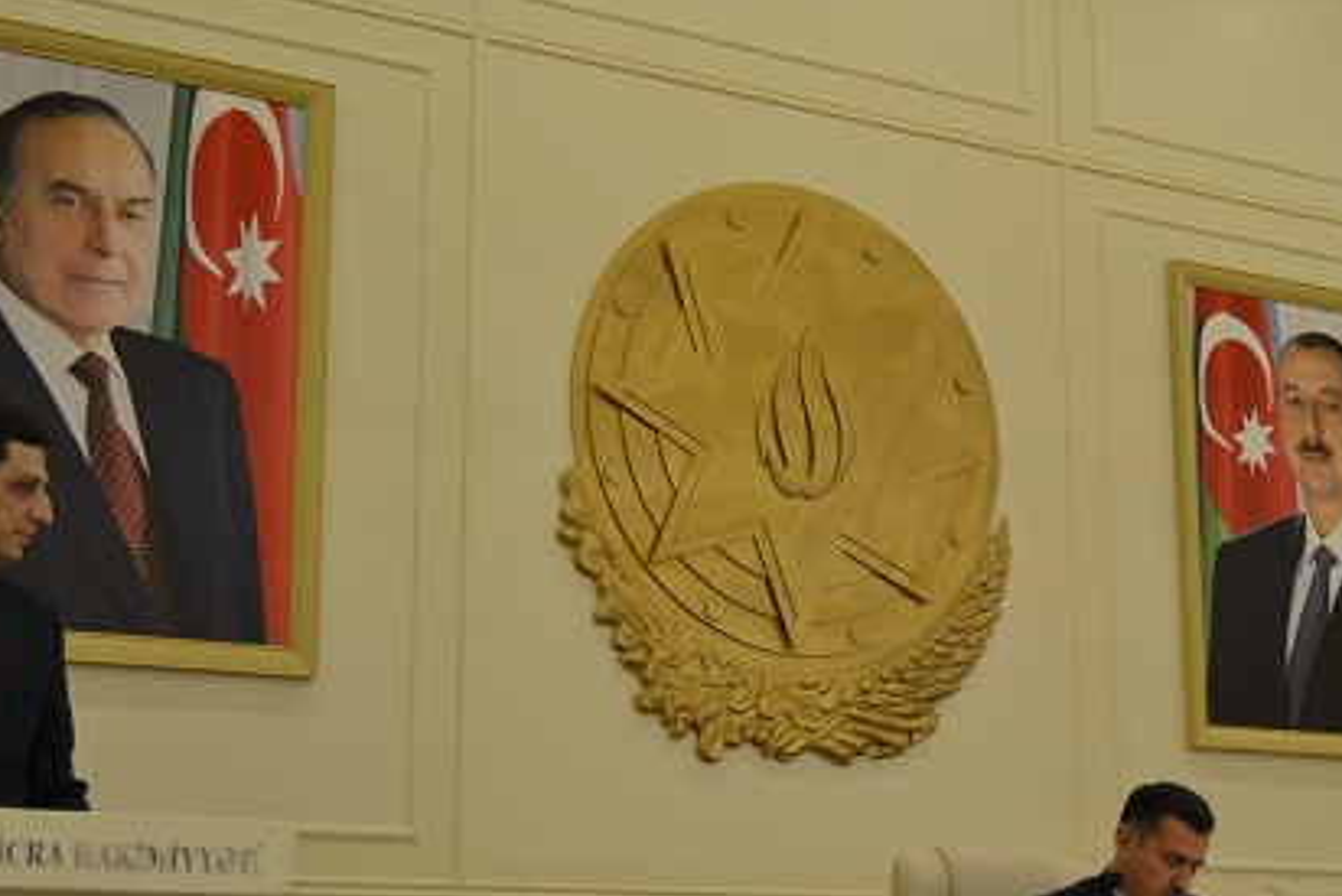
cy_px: 516
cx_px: 805
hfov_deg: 30.0
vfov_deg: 20.3
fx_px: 2497
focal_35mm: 67
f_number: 3.8
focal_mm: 23
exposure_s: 1/60
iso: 500
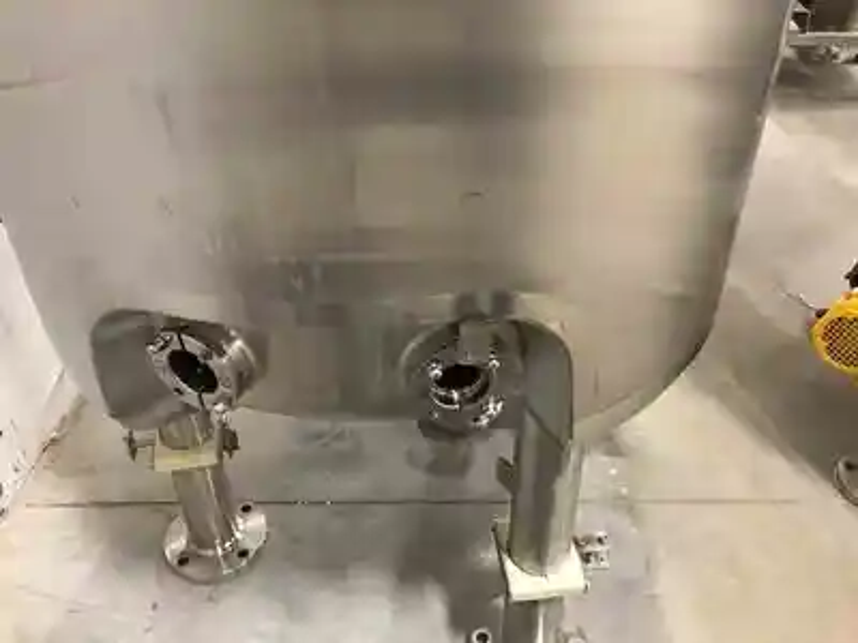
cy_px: 322
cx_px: 429
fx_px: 694
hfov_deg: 63.4
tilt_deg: -36.2
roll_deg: +1.8
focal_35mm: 28
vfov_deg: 49.7
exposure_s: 1/13
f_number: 1.8
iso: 100
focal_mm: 3.99
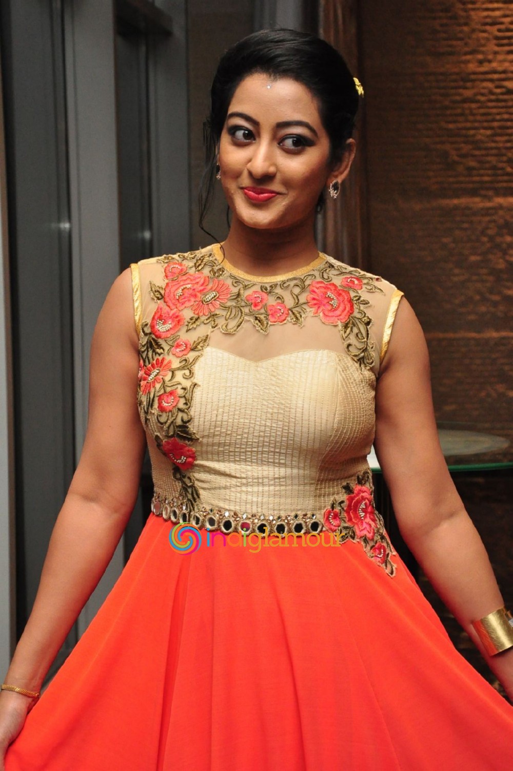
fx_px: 1607
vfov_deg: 27.0
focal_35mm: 75
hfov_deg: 18.1
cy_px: 386
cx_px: 256
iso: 2000
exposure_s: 1/125
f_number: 6.3
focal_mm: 50
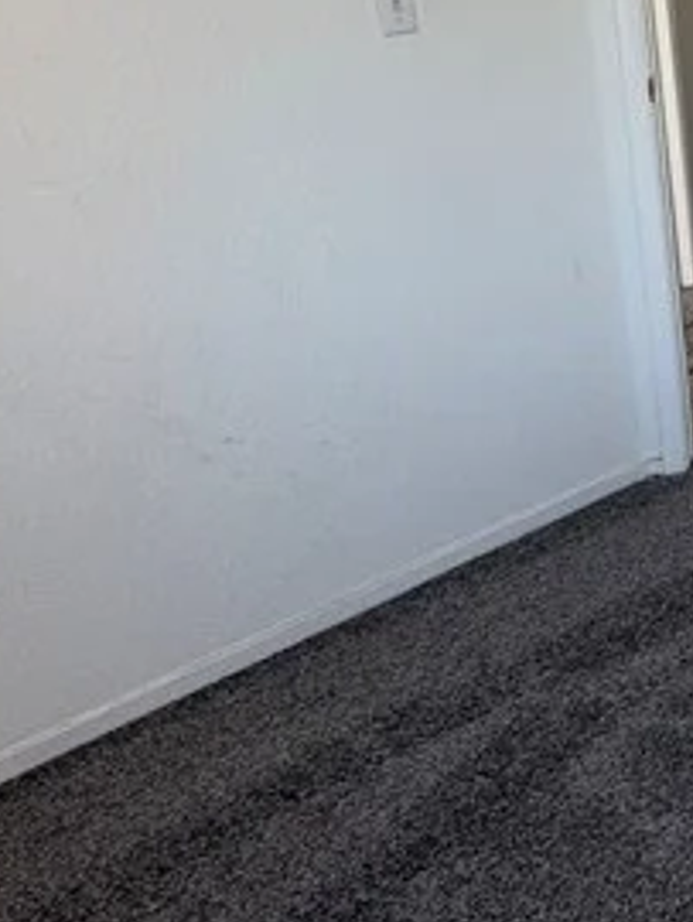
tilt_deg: -14.6
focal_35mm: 53
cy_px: 201
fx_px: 1412
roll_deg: -1.2
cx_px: 1205
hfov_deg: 20.5
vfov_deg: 35.1
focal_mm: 2.22
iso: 40
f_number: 2.2
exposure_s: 1/99
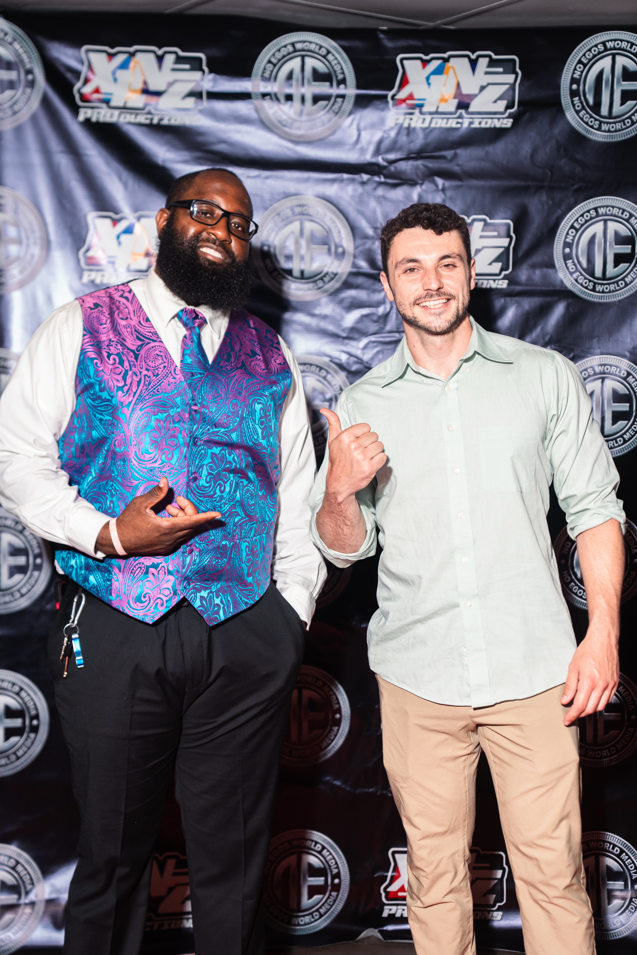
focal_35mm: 56
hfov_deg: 24.2
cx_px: 318
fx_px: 1486
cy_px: 478
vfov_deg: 35.6
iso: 800
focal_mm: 56
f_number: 2.8
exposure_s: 1/200
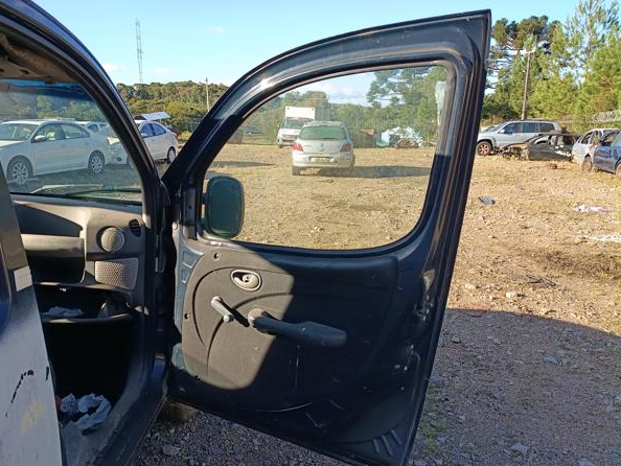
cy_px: 243
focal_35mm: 28
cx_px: 289
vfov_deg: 49.8
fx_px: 503
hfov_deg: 63.4
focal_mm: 4.81
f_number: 1.8
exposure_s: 1/351
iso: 143
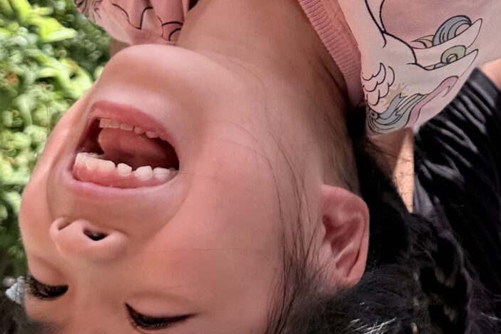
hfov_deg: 21.3
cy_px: -83
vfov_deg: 14.5
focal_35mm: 91
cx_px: 547
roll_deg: -3.2
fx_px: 1266
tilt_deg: +0.3
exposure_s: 1/2907
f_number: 1.78
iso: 80
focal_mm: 6.76
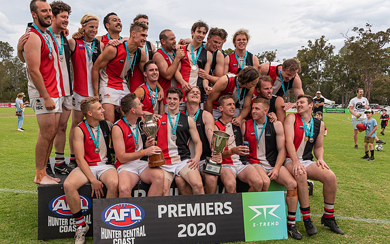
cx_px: 172
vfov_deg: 36.2
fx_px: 372
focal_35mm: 35
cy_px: 136
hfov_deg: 55.2
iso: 400
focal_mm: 20
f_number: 6.3
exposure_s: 1/320
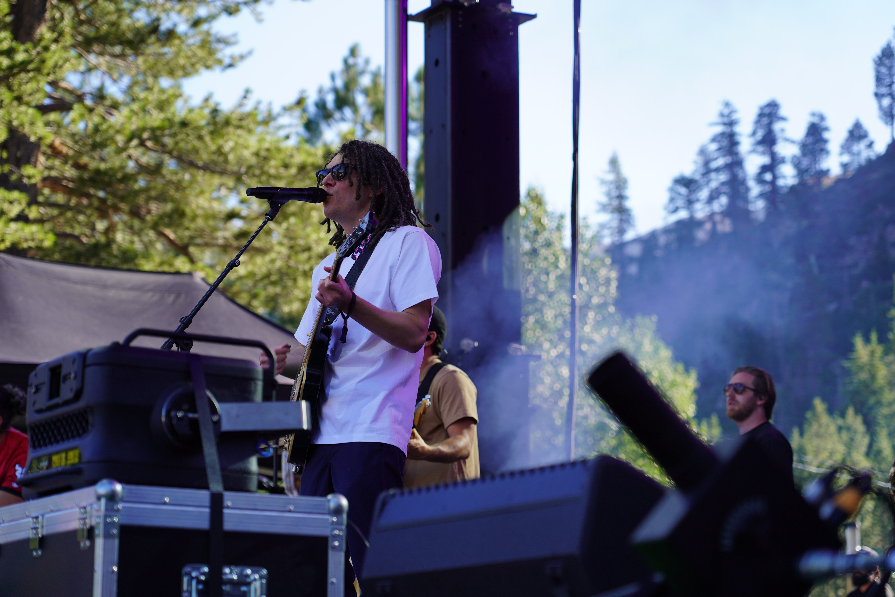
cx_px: 448
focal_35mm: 105
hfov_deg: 19.5
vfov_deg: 13.0
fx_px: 2610
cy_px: 298
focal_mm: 105
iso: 100
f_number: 4.5
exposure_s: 1/200
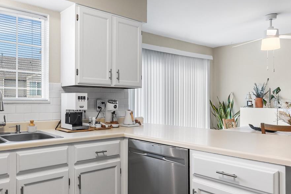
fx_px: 234
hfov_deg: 62.0
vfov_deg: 44.9
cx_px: 95
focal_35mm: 29
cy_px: 103
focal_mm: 16
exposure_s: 1/4
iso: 160
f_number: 8
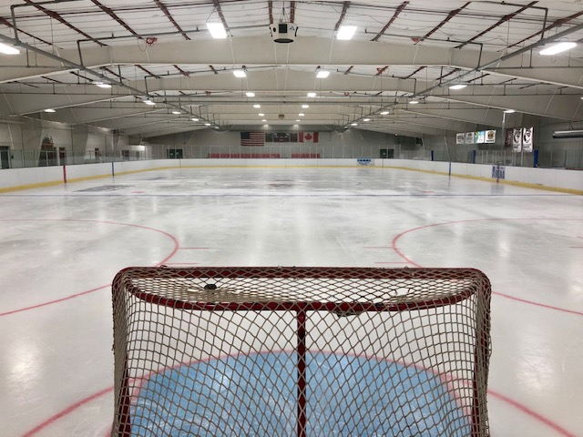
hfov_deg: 63.4
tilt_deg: -8.0
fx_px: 472
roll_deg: +0.0
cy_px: 218
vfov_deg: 49.7
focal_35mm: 28
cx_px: 292
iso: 25
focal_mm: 3.99
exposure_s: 1/30
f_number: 1.8
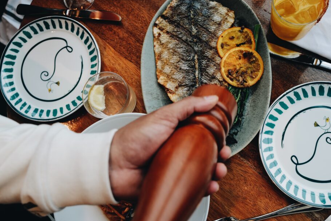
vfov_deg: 36.0
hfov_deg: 51.5
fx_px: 340
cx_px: 201
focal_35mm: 37
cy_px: 112
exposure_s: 1/30
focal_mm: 28
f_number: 4
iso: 400
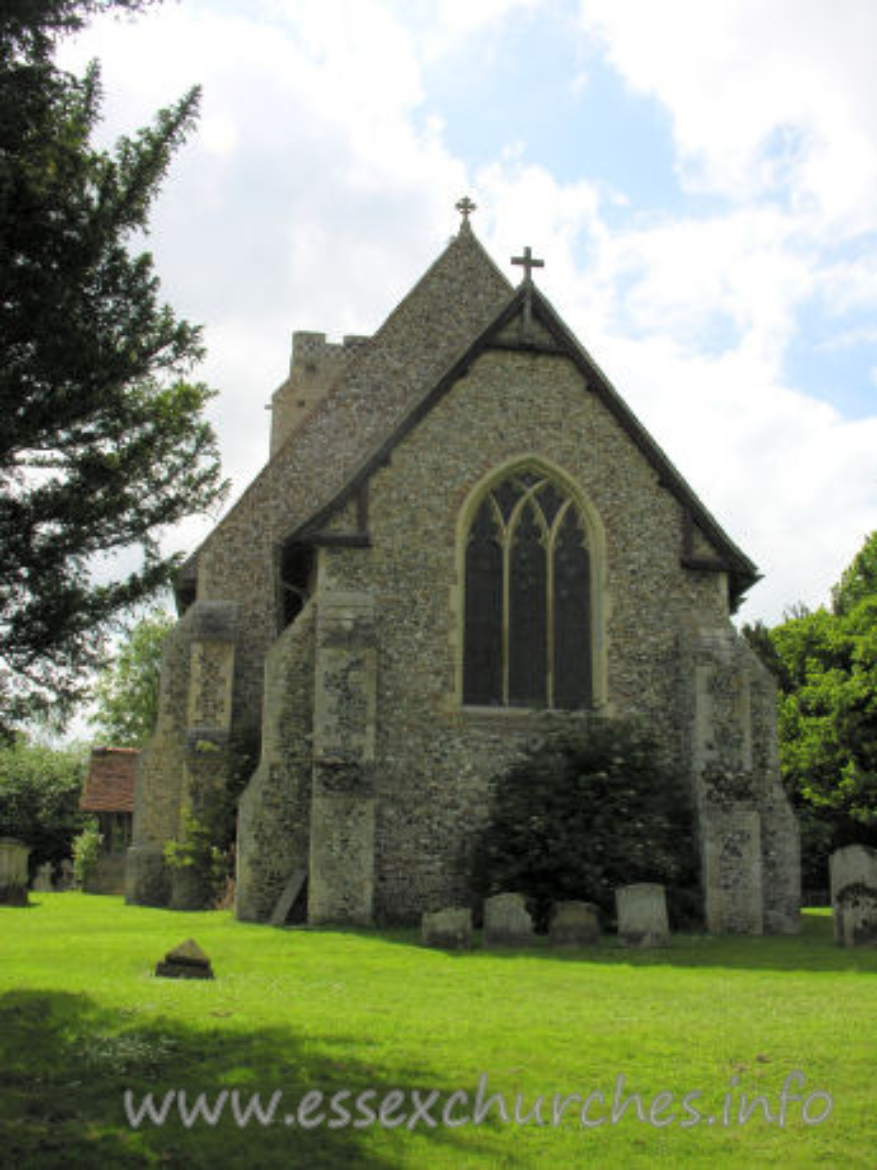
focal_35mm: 40
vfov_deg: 46.8
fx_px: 1351
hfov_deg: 36.0
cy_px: 585
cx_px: 438
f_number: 6.5
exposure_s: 1/199
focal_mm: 10.2
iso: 50
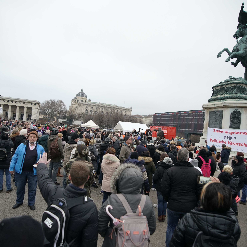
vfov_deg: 69.6
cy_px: 129
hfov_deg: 69.5
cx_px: 114
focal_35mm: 22
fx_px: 178
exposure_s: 1/500
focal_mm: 16
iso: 1250
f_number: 2.8
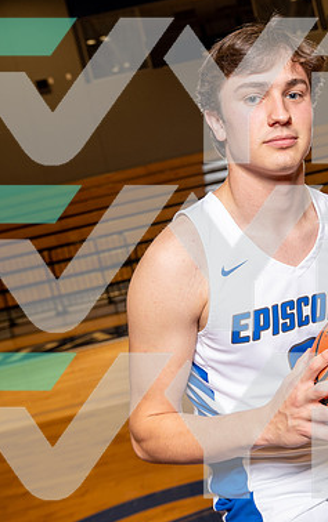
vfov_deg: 40.3
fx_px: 713
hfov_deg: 25.2
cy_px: 259
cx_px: 289
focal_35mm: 50
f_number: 4.5
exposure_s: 1/250
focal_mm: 32
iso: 400
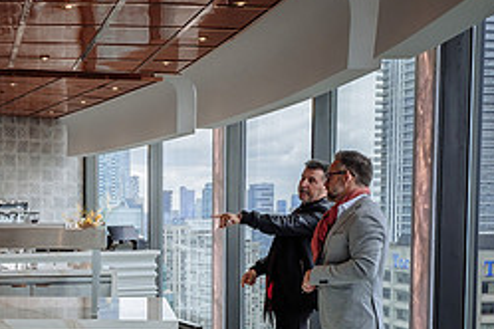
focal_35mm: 56
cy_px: 259
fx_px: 768
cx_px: 65
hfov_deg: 34.0
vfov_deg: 23.9
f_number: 5.6
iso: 200
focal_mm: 16
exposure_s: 1/160
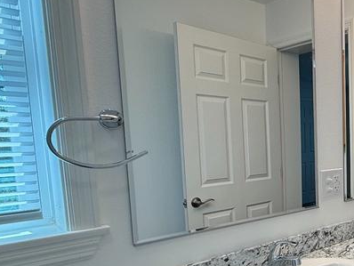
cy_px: 174
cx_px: 374
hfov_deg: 42.4
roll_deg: +0.5
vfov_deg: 39.3
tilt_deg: -6.5
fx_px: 368
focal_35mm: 36
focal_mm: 2.22
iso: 50
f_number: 2.2
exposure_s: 1/142
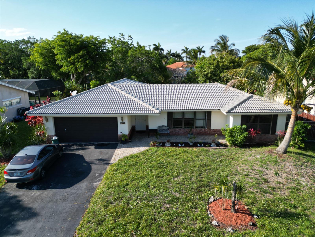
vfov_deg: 56.8
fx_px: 218
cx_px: 158
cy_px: 118
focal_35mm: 24
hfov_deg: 71.6
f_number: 1.7
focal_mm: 6.72
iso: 130
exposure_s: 1/2000
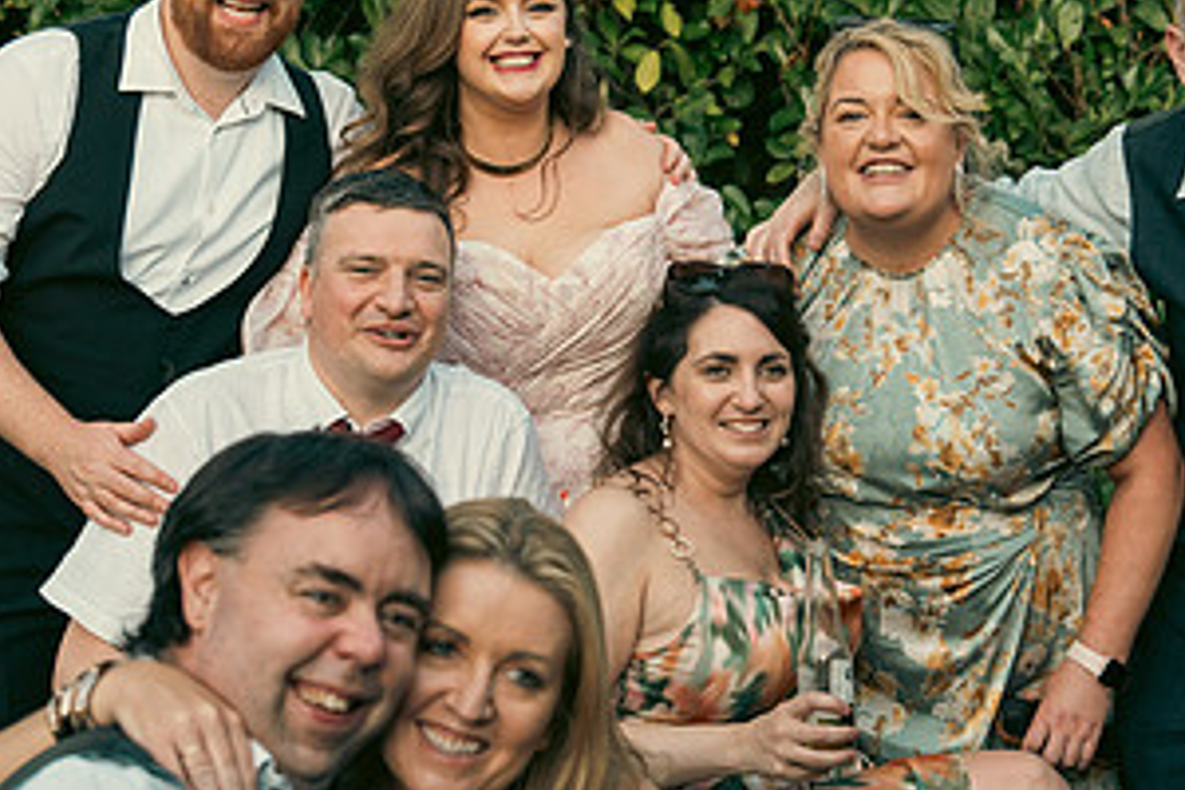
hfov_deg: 24.4
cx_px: 735
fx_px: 2732
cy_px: 472
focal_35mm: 83
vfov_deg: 16.4
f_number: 3.5
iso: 1250
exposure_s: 1/200
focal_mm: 43
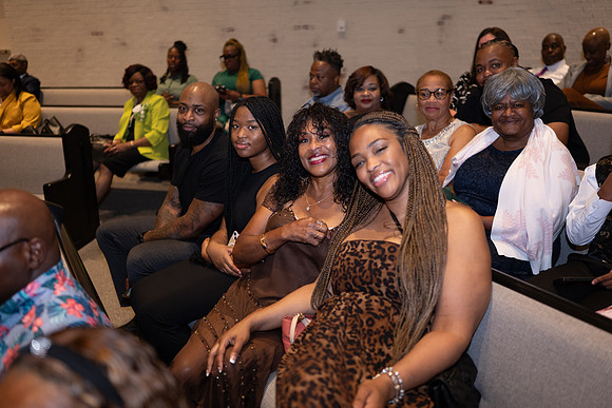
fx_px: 595
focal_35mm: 35
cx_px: 306
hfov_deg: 54.4
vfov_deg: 37.9
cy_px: 204
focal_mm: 35
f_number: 1.8
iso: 1250
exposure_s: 1/500
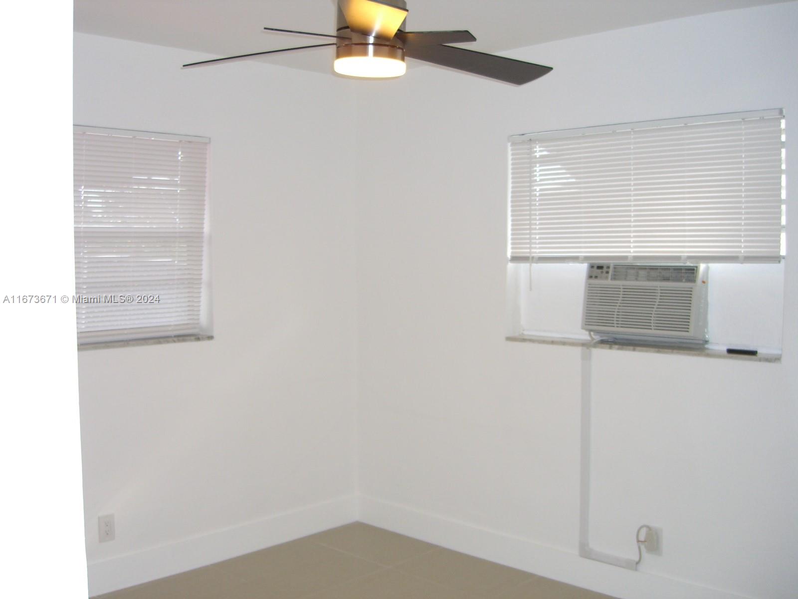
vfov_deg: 37.7
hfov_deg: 49.0
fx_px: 876
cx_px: 399
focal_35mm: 38
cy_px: 300
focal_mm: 7.9
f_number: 2.8
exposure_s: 1/60
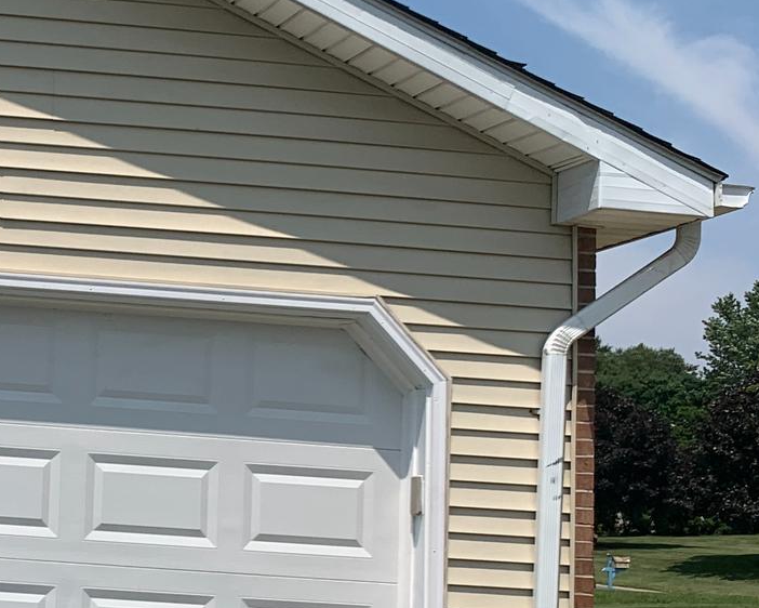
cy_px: 378
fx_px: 1663
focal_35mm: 74
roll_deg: -3.9
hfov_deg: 22.4
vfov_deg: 20.7
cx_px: -284
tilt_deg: +7.4
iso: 25
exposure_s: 1/4673
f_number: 1.8
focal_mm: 4.25
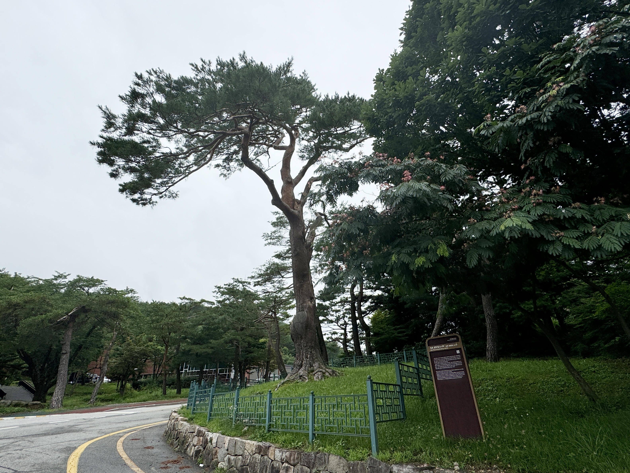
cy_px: 236
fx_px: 255
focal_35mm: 14
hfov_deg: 102.1
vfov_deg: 85.7
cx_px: 315
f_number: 2.2
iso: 50
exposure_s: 1/763
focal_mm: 2.22
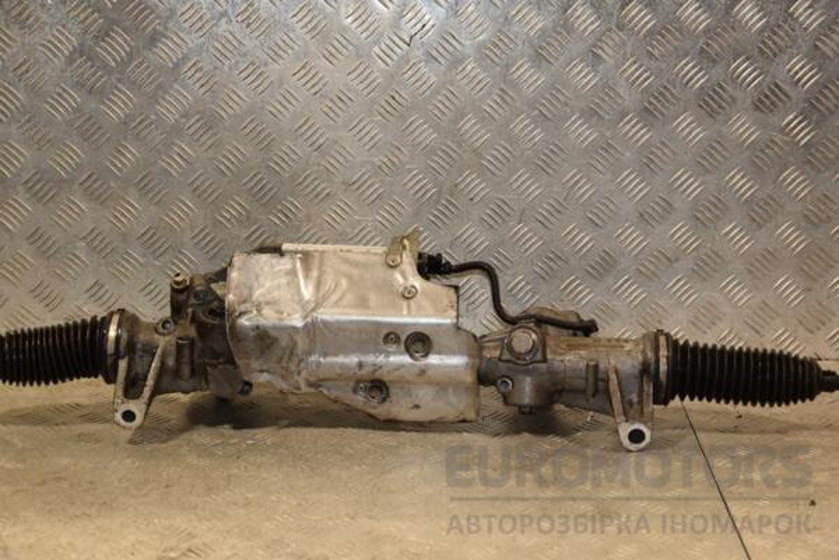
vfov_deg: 18.2
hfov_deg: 27.0
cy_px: 280
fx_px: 1748
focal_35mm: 75
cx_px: 420
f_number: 5
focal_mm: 50
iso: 800
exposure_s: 1/160
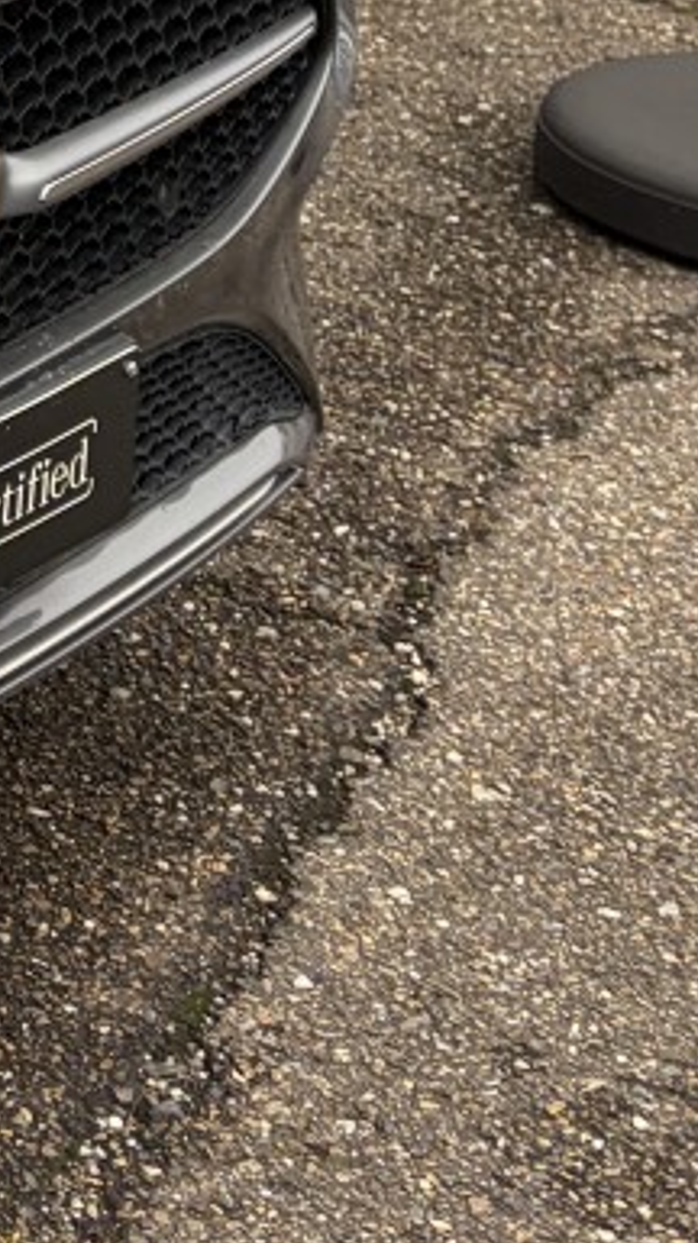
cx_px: -1176
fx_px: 3495
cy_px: -174
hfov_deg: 9.6
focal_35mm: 106
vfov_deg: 19.2
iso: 50
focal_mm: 5.96
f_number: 1.6
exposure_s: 1/465
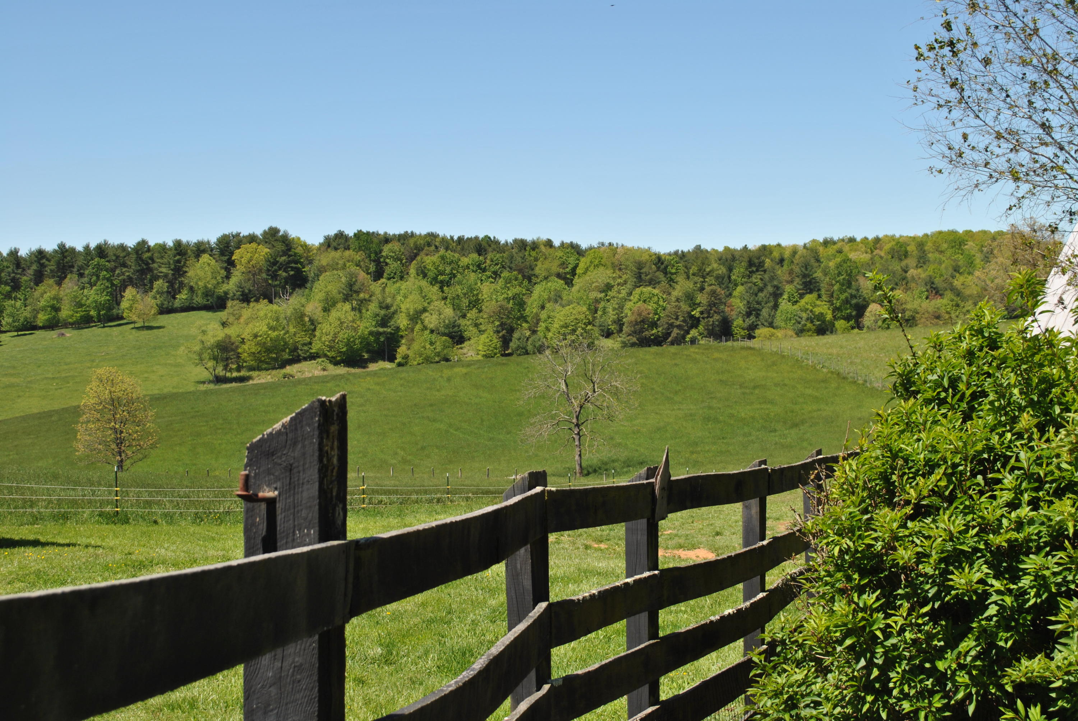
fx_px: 1529
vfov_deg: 26.6
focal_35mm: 51
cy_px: 360
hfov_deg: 38.8
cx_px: 539
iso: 100
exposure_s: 1/250
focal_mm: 34
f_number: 8
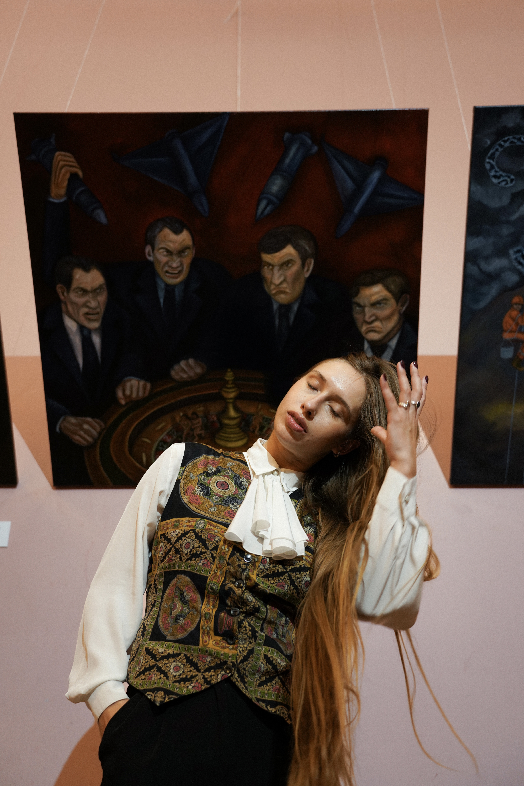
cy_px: 393
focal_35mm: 39
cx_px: 262
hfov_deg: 34.2
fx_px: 851
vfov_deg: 49.5
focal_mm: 39
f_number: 2.8
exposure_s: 1/125
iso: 800
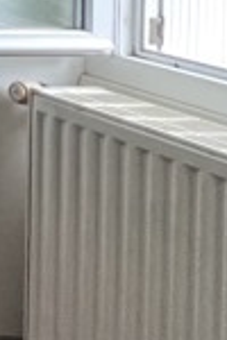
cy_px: -136
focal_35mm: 72
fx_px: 681
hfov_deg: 8.7
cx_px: -636
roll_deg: +0.3
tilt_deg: +0.2
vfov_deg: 23.7
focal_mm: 1.57
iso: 160
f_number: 1.8
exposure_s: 1/99
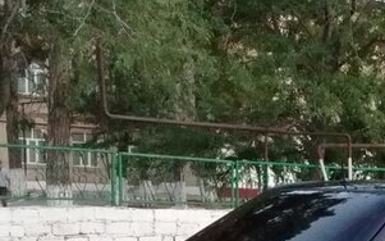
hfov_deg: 27.7
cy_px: 301
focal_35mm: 72
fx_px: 755
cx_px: 339
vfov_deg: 17.2
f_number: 2.2
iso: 640
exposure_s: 1/25
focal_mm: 3.3
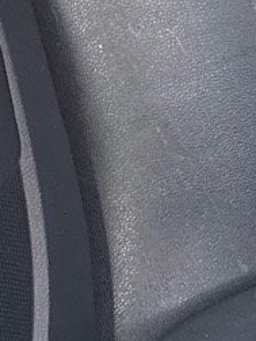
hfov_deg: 6.7
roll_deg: +25.4
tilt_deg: -30.9
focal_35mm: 198
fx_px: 1952
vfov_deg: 9.6
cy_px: -234
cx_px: 828
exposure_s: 1/60
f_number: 1.6
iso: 200
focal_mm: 5.96
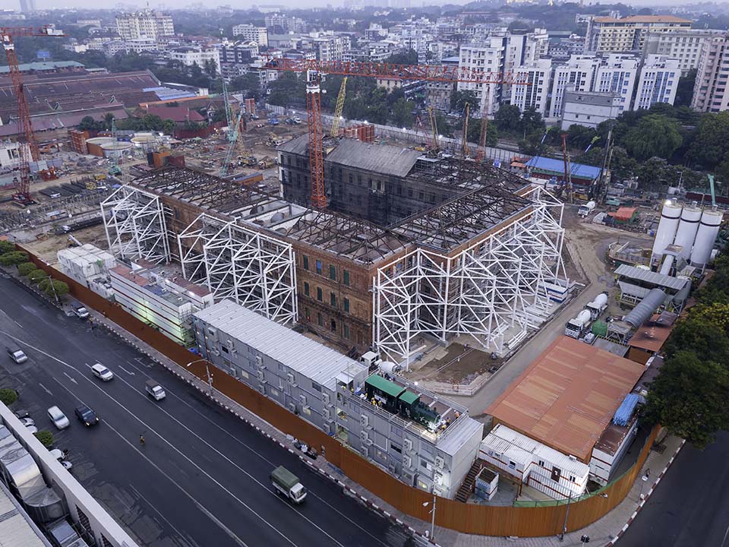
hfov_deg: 67.3
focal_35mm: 26
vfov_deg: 53.1
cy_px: 274
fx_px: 548
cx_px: 364
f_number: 2.2
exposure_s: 1/20
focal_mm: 4.73
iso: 100
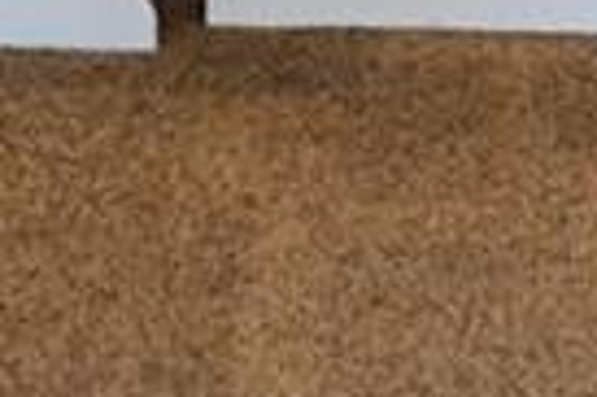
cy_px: -807
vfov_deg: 5.7
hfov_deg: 9.2
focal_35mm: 224
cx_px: 209
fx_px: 3710
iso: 400
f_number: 3.8
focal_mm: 20
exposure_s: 1/60
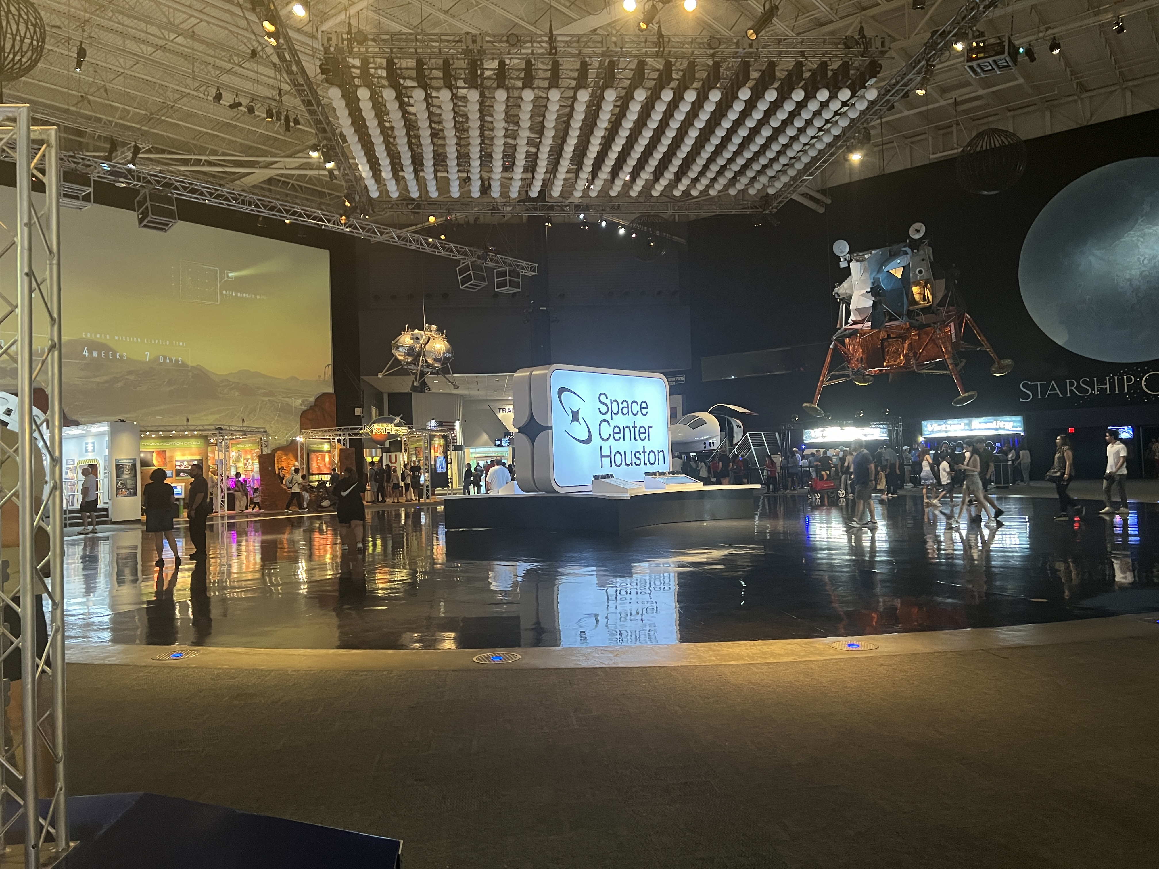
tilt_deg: +1.7
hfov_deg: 67.3
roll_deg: +2.2
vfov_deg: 53.1
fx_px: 871
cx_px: 580
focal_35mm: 26
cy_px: 434
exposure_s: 1/40
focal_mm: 5.7
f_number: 1.5
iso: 500
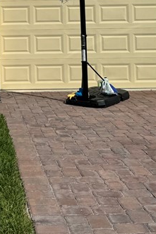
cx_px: -16
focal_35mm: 77
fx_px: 501
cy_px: 2
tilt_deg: +2.6
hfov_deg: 17.1
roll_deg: +0.6
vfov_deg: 25.1
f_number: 1.78
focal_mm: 6.76
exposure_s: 1/10417
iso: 80
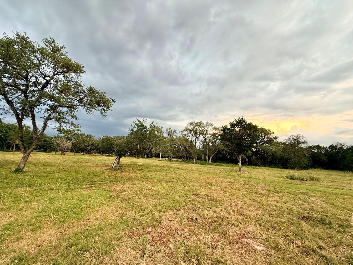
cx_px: 176
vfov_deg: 85.7
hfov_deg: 102.1
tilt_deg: +8.0
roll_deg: -1.6
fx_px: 143
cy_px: 132
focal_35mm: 14
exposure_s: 1/99
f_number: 2.2
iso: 64
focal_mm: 2.22
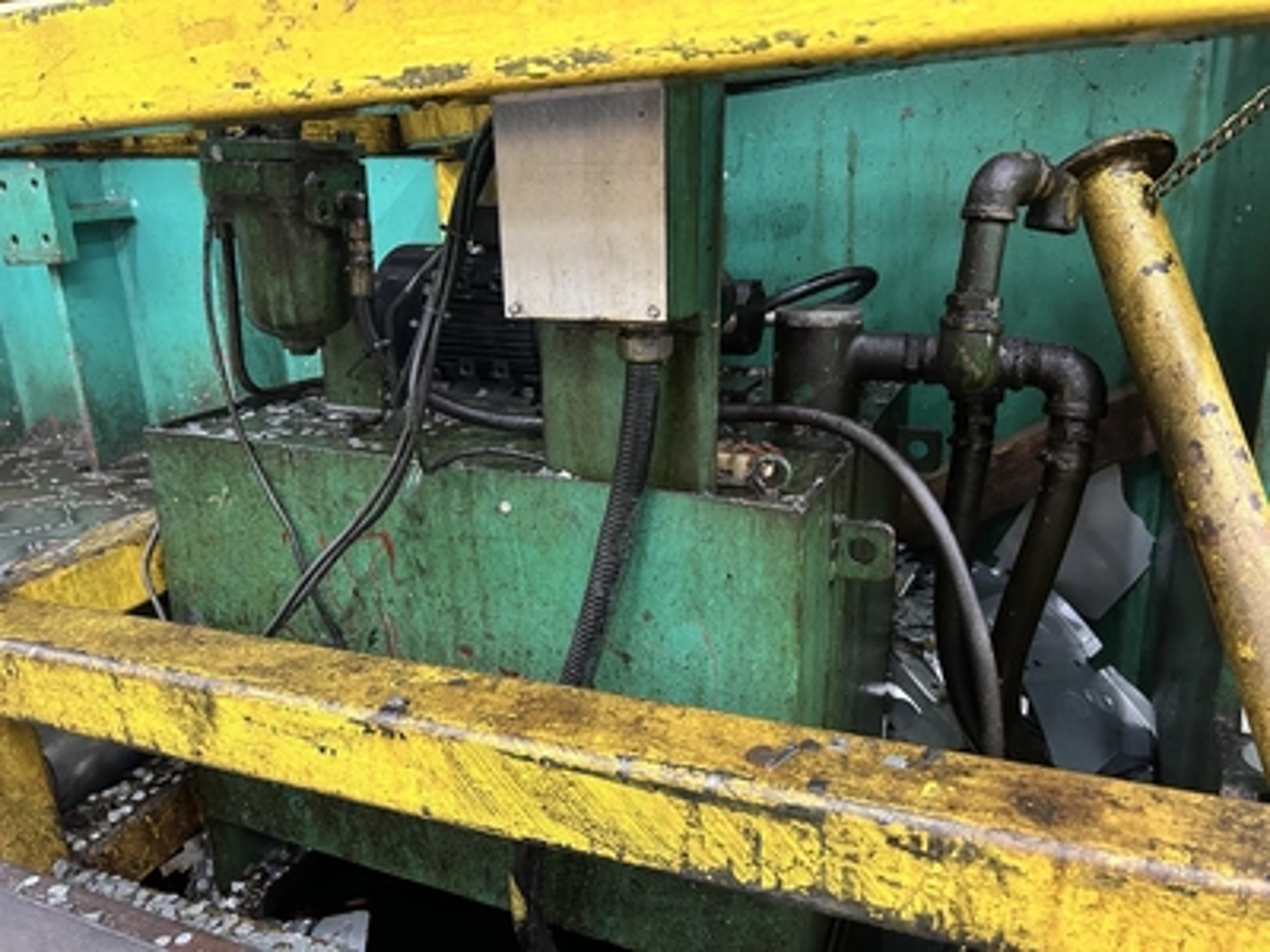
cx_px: 635
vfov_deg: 53.1
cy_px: 476
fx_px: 954
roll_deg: +4.0
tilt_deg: -17.0
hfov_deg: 67.3
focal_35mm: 26
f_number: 1.5
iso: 500
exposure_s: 1/40
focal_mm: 5.7
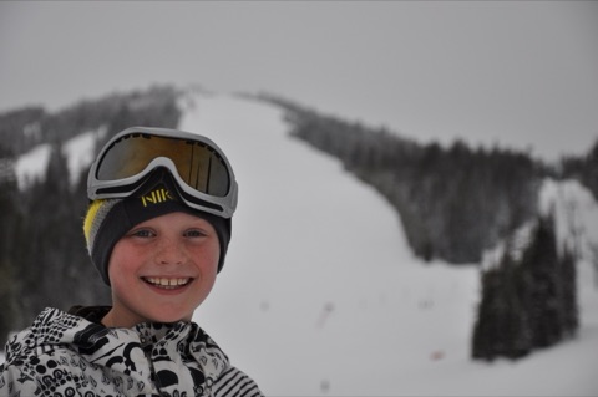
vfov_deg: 13.8
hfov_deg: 20.6
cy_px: 198
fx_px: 1643
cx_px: 299
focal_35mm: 99
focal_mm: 66
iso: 220
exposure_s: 1/500
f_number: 5.6
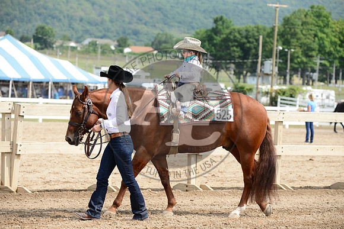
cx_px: 172
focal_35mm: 150
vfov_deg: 9.2
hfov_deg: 13.7
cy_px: 114
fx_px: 1434
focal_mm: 150
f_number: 5.6
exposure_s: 1/800
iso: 320
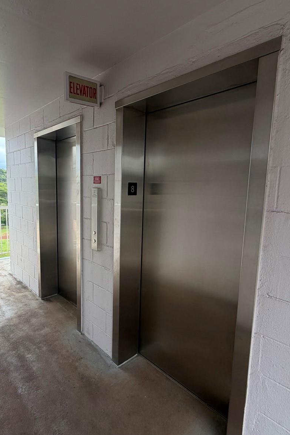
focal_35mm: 20
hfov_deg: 61.3
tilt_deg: -7.6
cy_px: 216
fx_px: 242
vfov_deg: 84.0
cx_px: 112
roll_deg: -0.4
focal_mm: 2.22
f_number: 2.2
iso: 40
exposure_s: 1/224
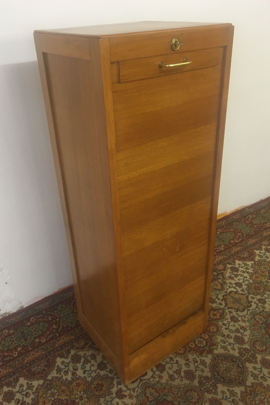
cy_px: 198
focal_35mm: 31
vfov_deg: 60.3
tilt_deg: -28.9
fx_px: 349
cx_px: 133
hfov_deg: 42.3
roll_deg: +3.2
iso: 160
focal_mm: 4.15
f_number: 2.2
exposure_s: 1/33
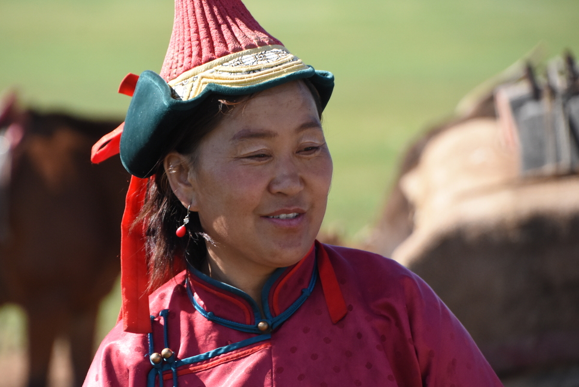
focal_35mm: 340
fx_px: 5463
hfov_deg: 6.1
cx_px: 277
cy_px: 173
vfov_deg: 4.1
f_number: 6.3
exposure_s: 1/2500
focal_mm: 195
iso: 1250
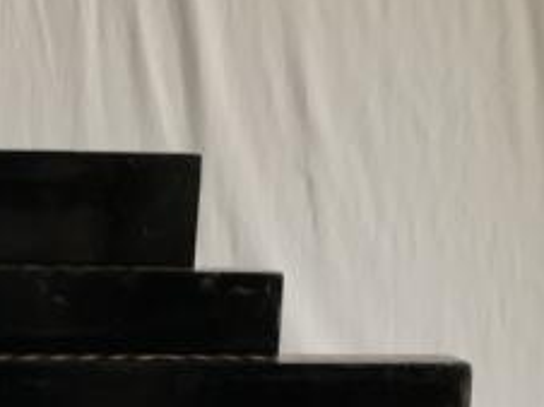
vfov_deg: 23.0
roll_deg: -2.3
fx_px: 973
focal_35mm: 62
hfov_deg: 29.2
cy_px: 365
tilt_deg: -8.0
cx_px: -2
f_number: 1.8
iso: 25
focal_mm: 3.99
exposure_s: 1/50
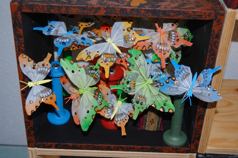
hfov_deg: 35.1
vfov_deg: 23.7
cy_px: 79
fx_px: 376
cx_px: 119
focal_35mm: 57
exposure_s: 1/60
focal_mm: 38
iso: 400
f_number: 5
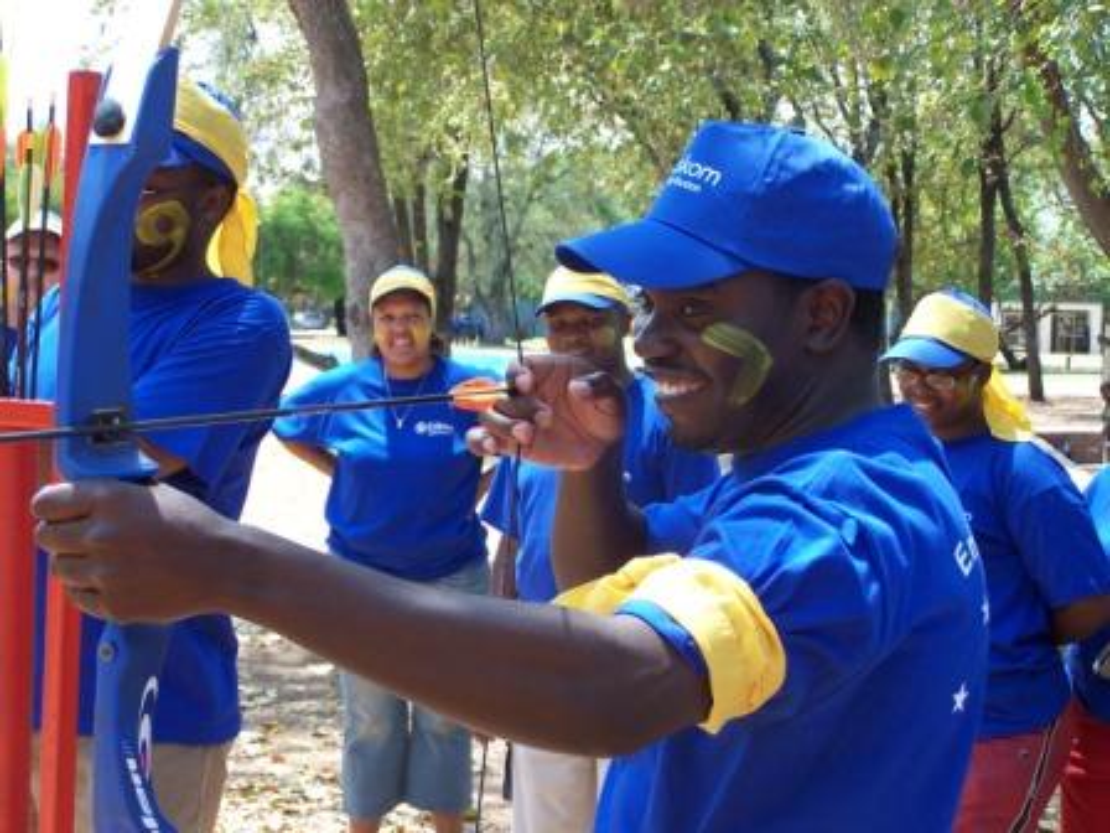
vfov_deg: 19.6
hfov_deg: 26.0
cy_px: 416
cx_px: 555
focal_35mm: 75
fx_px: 2405
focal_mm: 12.4
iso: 80
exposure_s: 1/250
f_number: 3.2
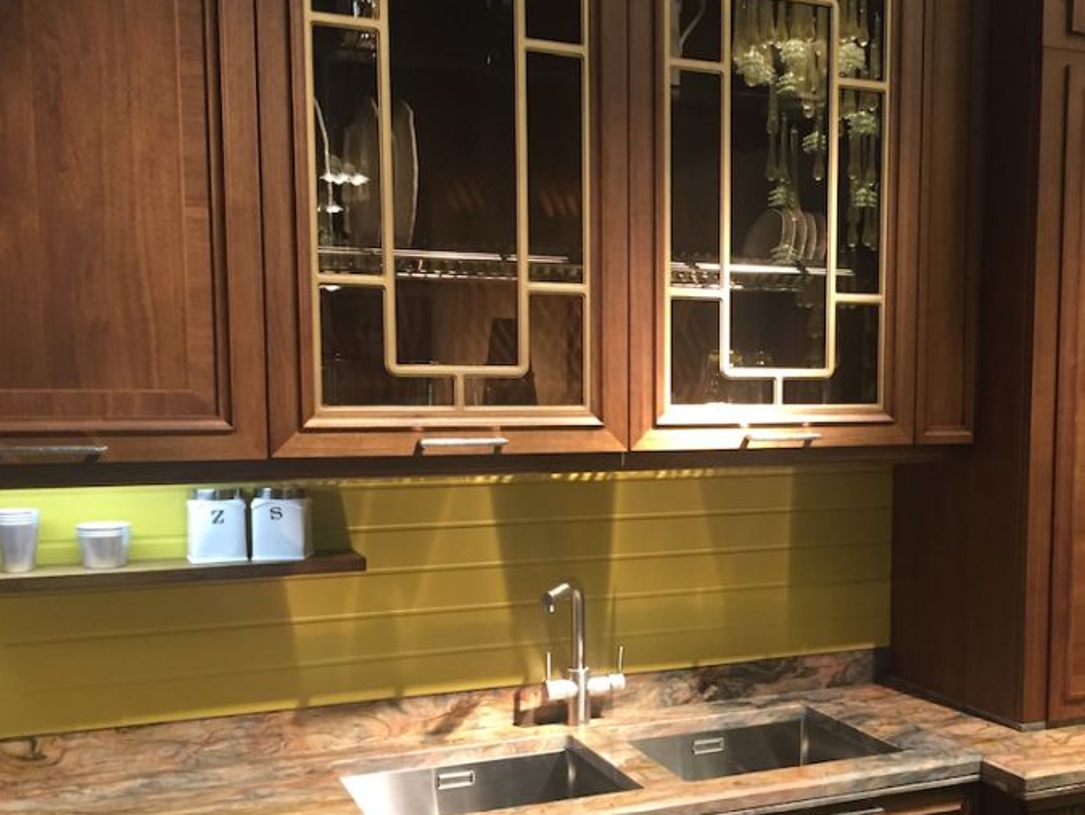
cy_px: 511
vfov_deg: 33.4
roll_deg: +0.2
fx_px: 1348
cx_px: 773
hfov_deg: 42.9
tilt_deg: -6.2
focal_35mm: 43
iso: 160
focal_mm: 4.15
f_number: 2.2
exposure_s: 1/33
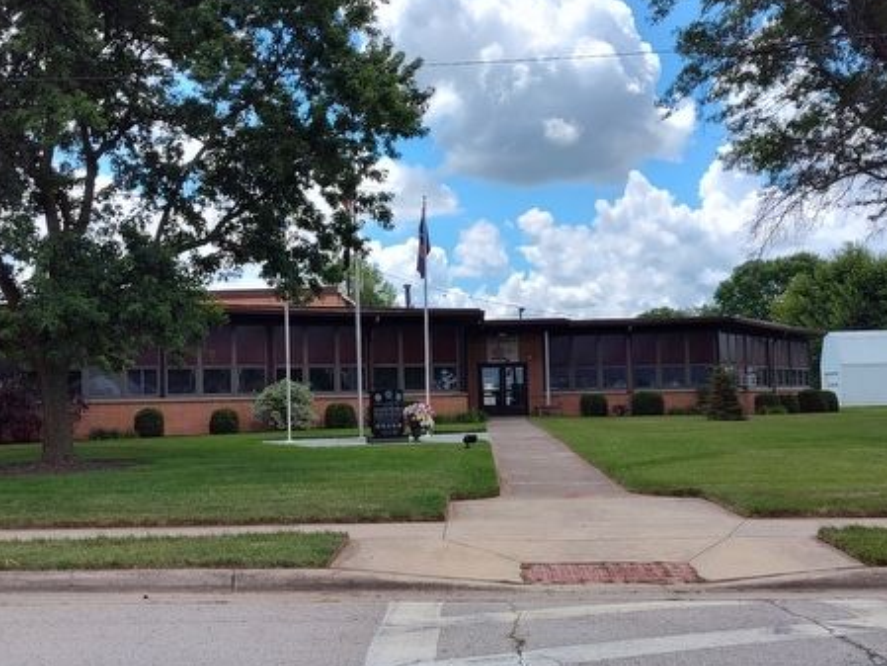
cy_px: 350
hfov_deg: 45.6
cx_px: 373
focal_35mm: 41
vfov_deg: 35.1
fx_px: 1051
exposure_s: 1/1774
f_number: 1.8
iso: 100
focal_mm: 5.56
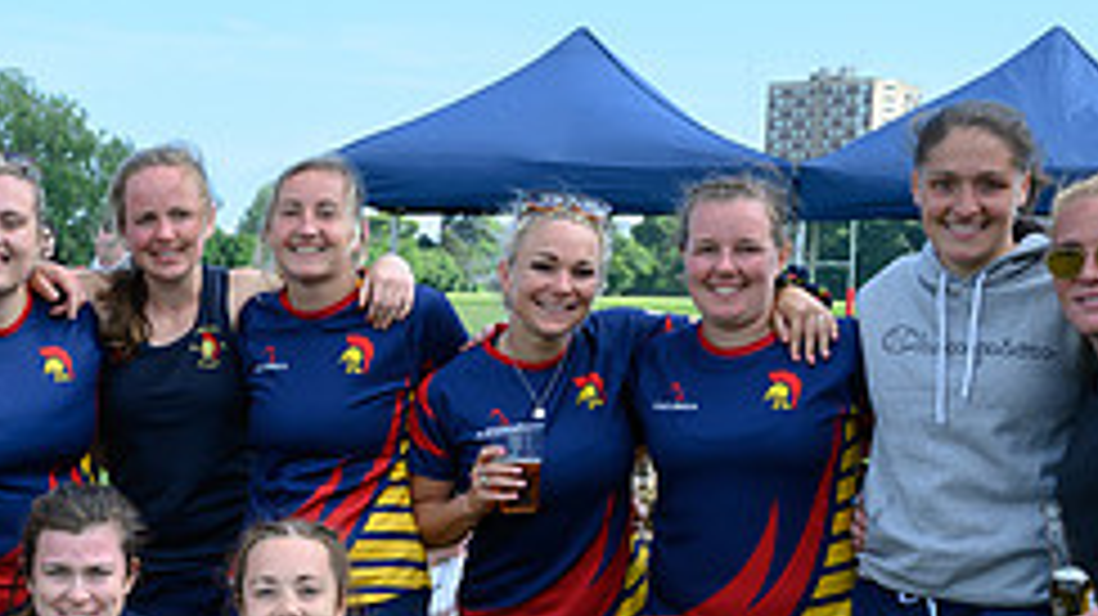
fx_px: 2736
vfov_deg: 12.6
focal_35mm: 94
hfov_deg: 21.7
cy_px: 704
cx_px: -54
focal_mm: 33
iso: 200
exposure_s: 1/200
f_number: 8
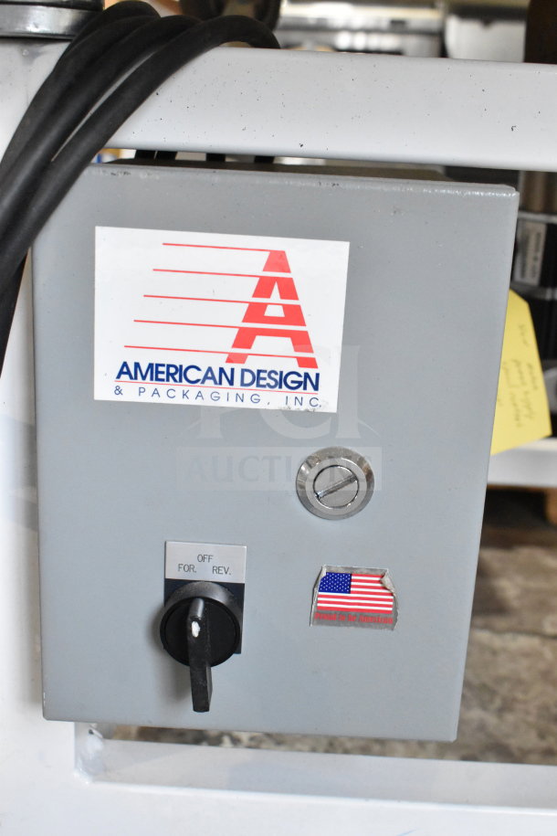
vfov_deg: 45.0
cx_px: 278
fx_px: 1009
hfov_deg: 30.8
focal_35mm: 44
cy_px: 418
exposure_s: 1/250
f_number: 8
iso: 6400
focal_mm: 29
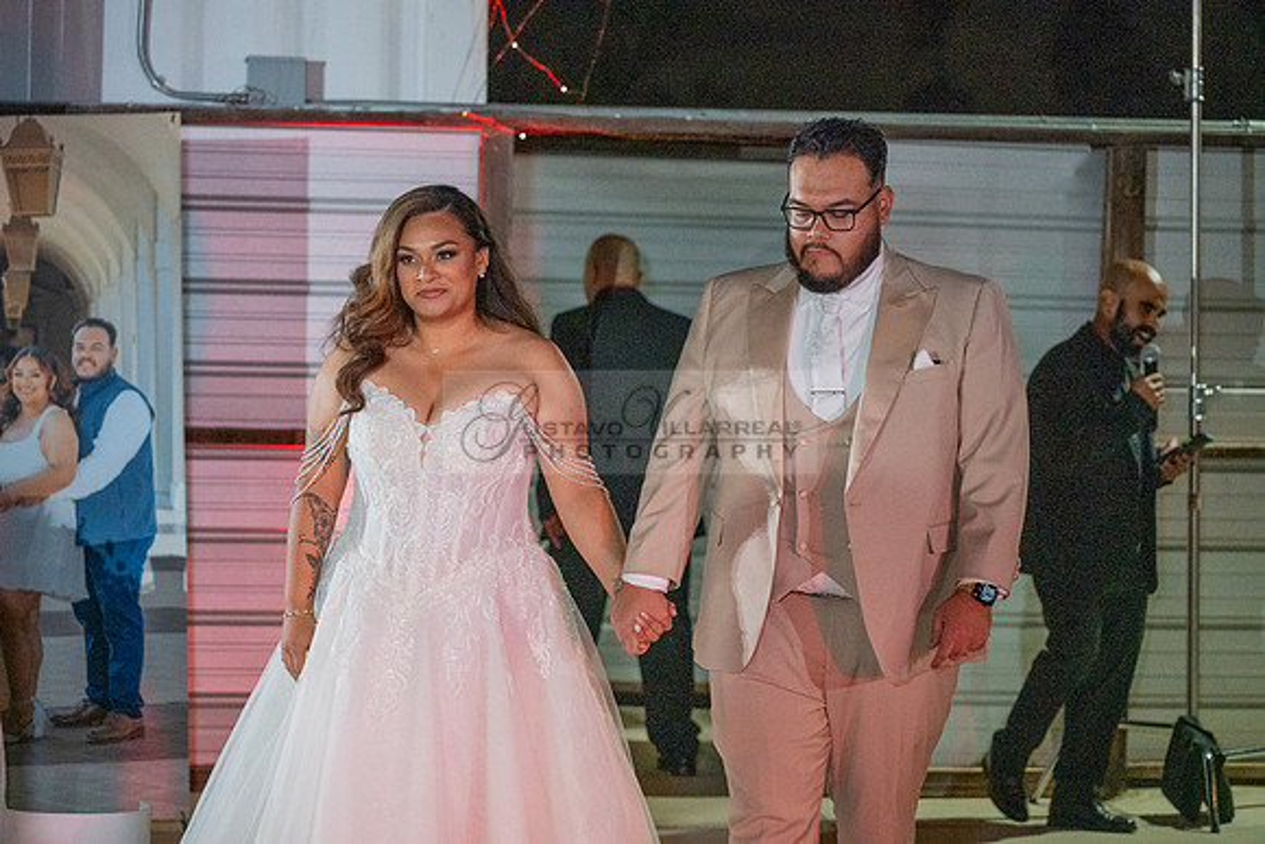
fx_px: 4217
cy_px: 422
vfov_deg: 11.4
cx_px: 632
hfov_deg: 17.1
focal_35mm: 120
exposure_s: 1/250
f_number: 4
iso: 3200
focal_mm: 120
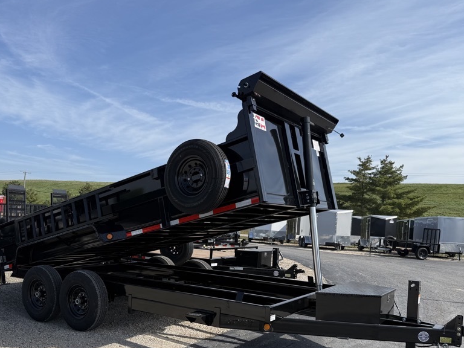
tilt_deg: -0.9
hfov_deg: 56.7
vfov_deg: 43.7
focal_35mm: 32
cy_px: 227
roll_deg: -2.4
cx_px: 206
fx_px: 429
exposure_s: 1/4405
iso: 80
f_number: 1.78
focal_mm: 6.76
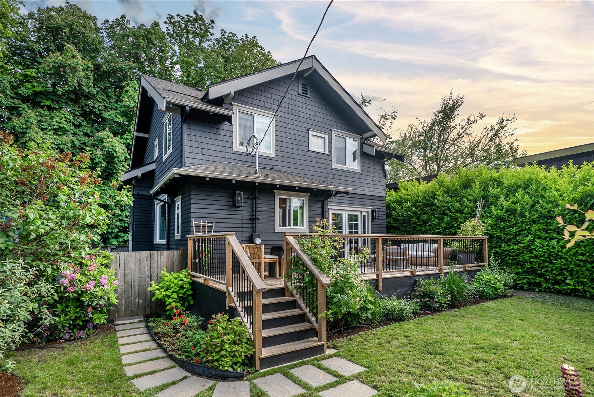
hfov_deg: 93.2
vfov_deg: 70.5
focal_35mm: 17
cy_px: 198
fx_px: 281
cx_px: 297
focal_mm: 17
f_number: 7.1
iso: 80
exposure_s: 1/40
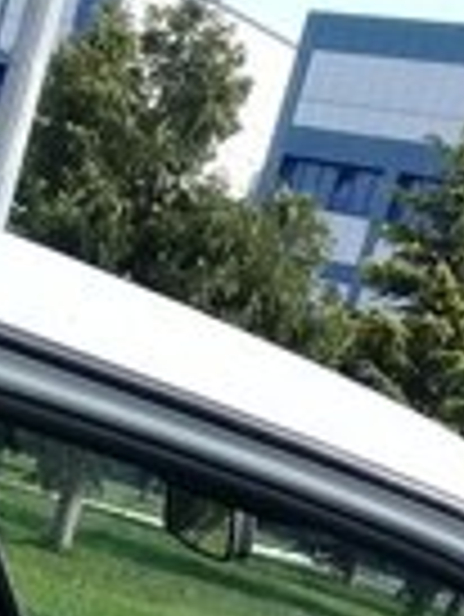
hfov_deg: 13.2
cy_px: 1093
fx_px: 1999
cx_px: 270
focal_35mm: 112
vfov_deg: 15.3
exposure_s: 1/534
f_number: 2.2
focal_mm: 3.3
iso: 64
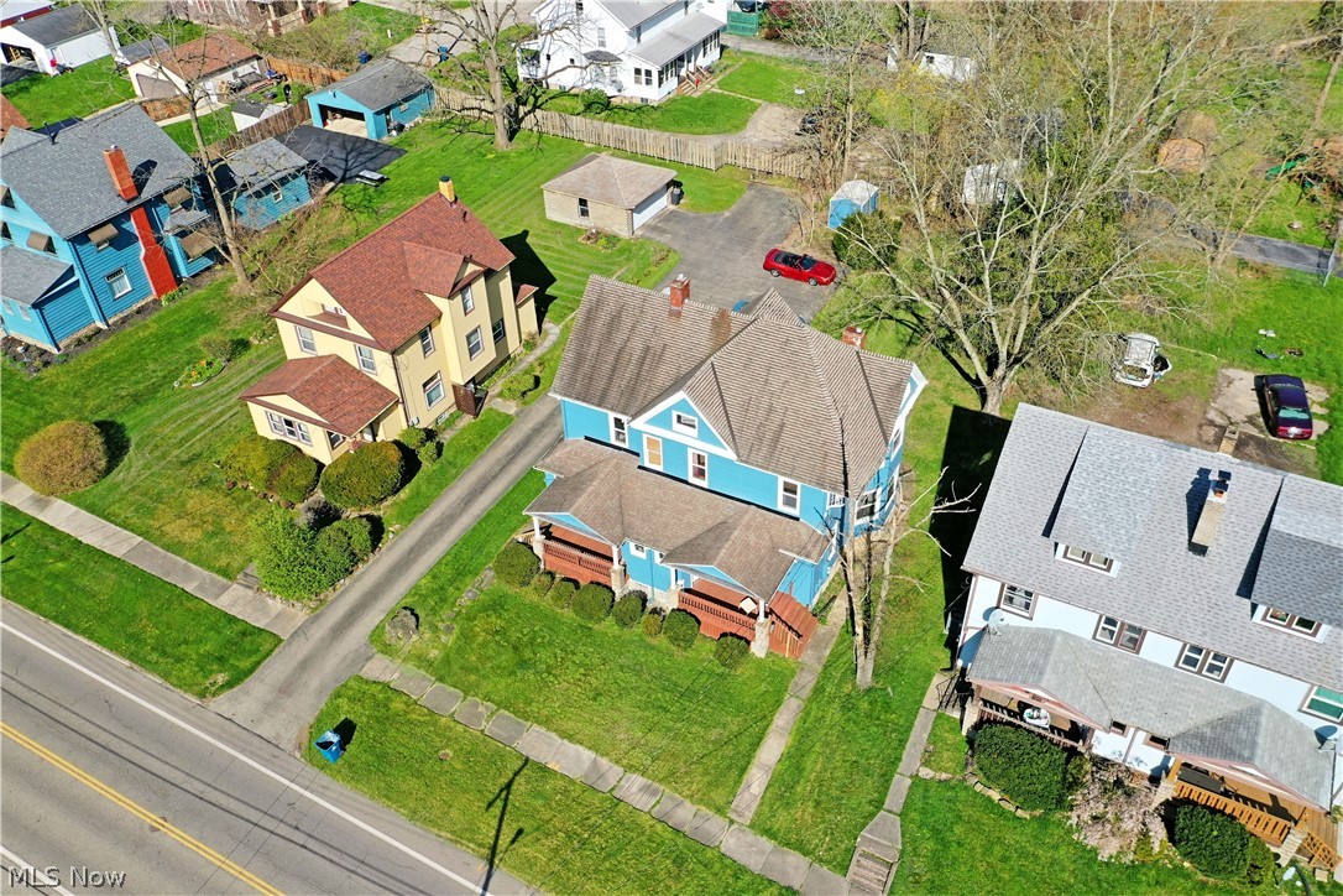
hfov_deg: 65.5
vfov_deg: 46.4
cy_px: 448
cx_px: 672
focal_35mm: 28
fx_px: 1044
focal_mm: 10.26
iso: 100
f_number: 5
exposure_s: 1/240
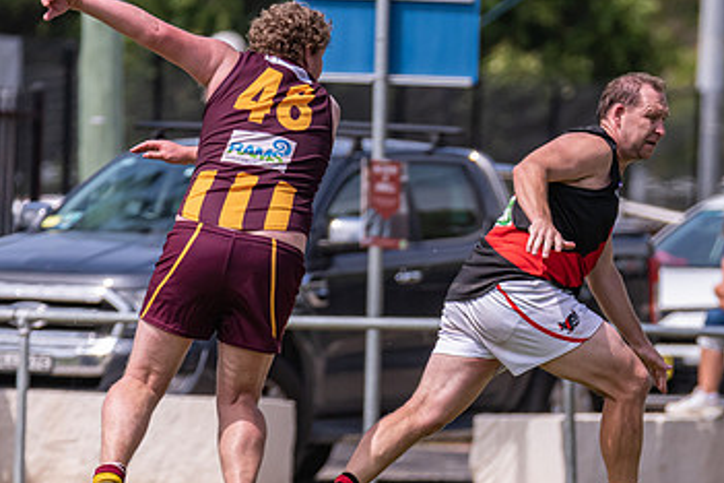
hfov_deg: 2.4
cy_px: 269
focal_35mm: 862
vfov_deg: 1.6
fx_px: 17334
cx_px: 713
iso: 800
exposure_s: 1/3200
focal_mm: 380
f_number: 6.3
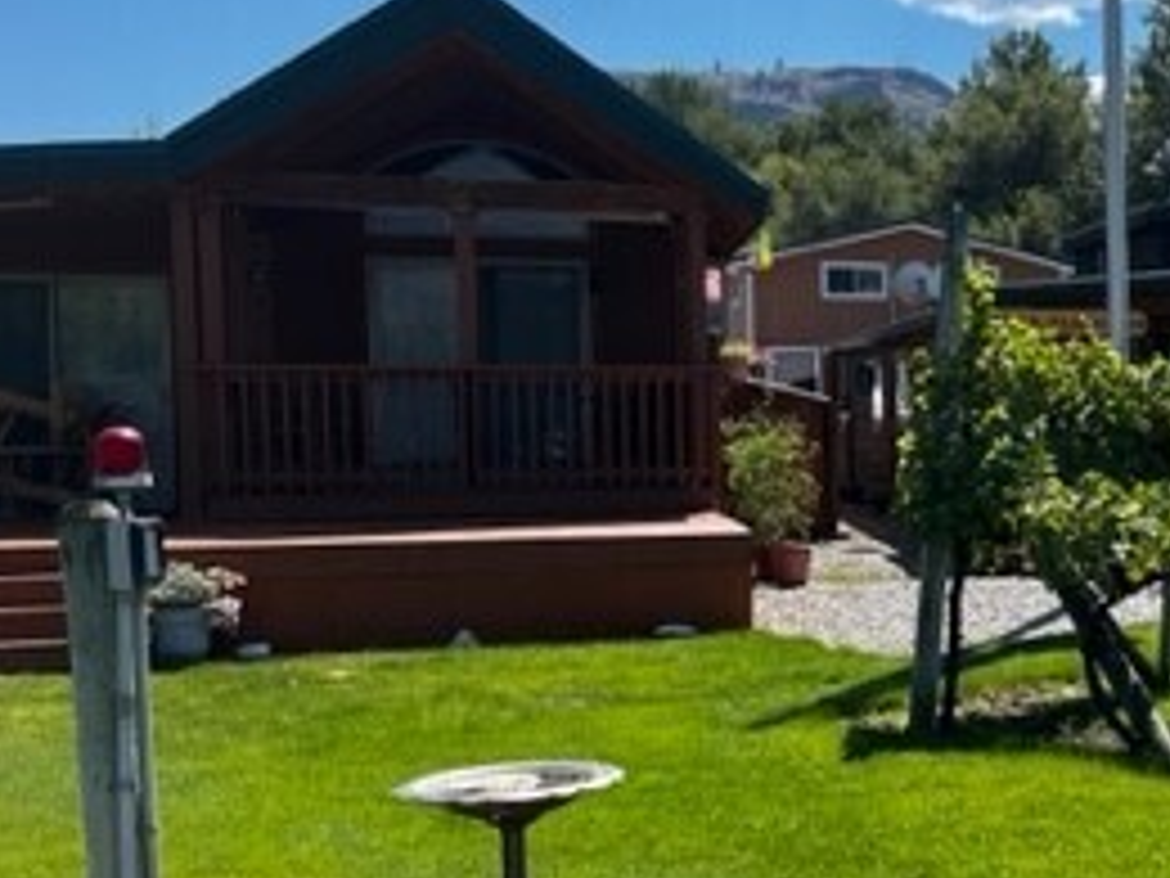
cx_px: 1400
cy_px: 540
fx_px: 2163
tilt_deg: -3.7
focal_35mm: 64
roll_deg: +0.9
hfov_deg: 26.8
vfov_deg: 22.9
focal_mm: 5.1
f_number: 1.6
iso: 50
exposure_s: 1/2309
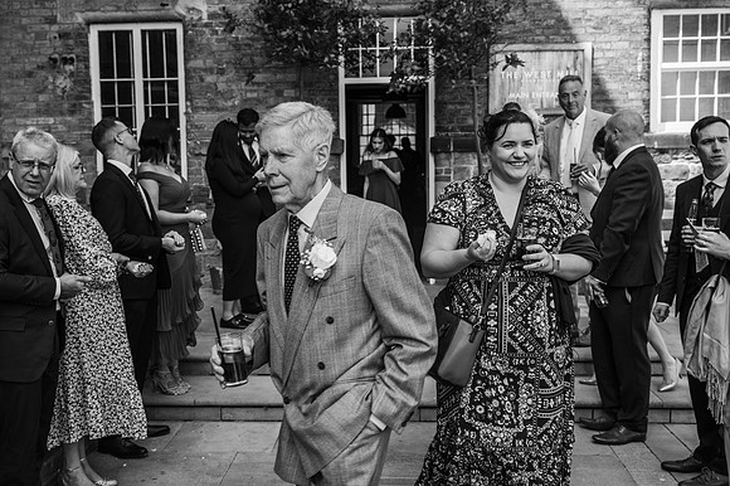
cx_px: 365
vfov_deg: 35.0
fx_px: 770
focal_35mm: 38
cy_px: 243
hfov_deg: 50.7
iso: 100
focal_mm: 38
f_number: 5.6
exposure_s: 1/200
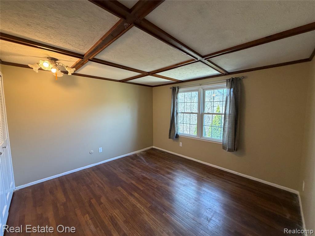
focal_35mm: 14
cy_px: 118
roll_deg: +0.0
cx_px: 158
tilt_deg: -4.9
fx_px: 127
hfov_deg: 102.1
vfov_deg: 85.7
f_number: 2.2
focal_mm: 2.22
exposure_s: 1/60
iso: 250
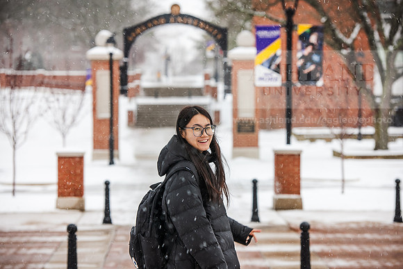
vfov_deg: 11.2
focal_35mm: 122
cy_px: 134
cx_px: 202
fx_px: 1366
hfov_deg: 16.8
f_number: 4.5
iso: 320
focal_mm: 122
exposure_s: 1/200
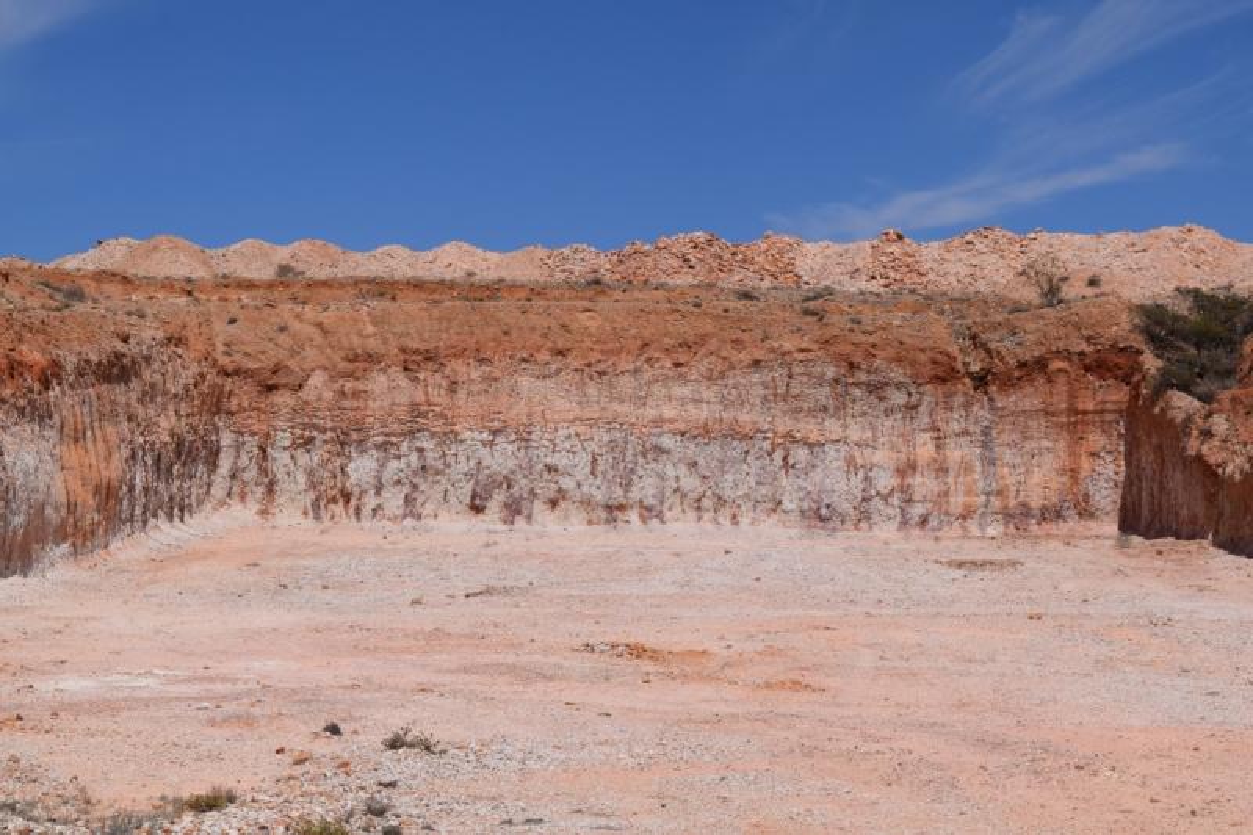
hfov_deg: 24.6
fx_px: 2871
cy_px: 418
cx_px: 626
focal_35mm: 82
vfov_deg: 16.5
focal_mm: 55
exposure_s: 1/640
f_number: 13
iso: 200
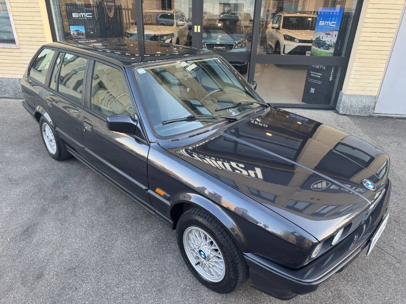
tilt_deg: -26.6
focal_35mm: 24
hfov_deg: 71.6
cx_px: 203
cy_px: 152
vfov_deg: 56.8
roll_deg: -1.7
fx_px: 281
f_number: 1.78
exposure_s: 1/121
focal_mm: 6.76
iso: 80
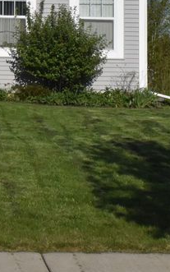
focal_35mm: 104
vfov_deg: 19.6
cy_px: 22
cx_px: -98
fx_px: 771
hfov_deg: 11.9
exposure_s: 1/1250
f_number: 18
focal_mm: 22
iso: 800
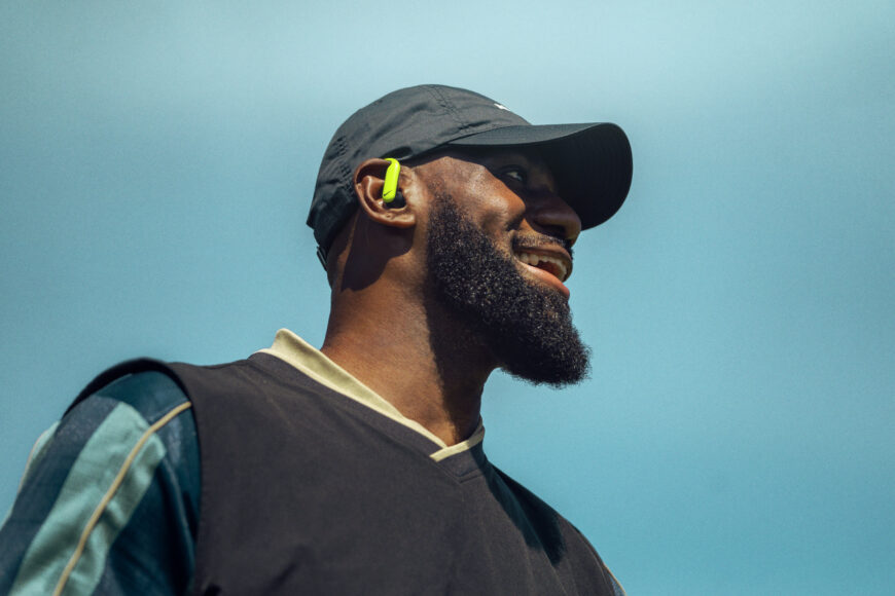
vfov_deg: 10.6
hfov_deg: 15.9
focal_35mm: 129
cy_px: 298
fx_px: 3207
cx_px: 448
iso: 400
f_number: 2.8
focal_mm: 129
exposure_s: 1/8000
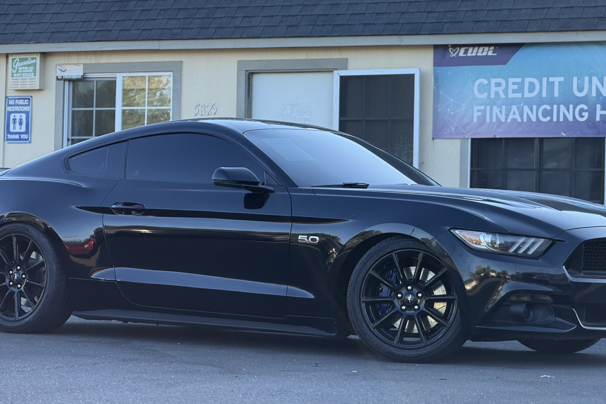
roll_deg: -1.0
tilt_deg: +1.5
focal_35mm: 130
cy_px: 144
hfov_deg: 15.8
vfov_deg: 10.5
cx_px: 299
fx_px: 2188
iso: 50
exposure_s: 1/145
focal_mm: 16.89
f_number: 2.8
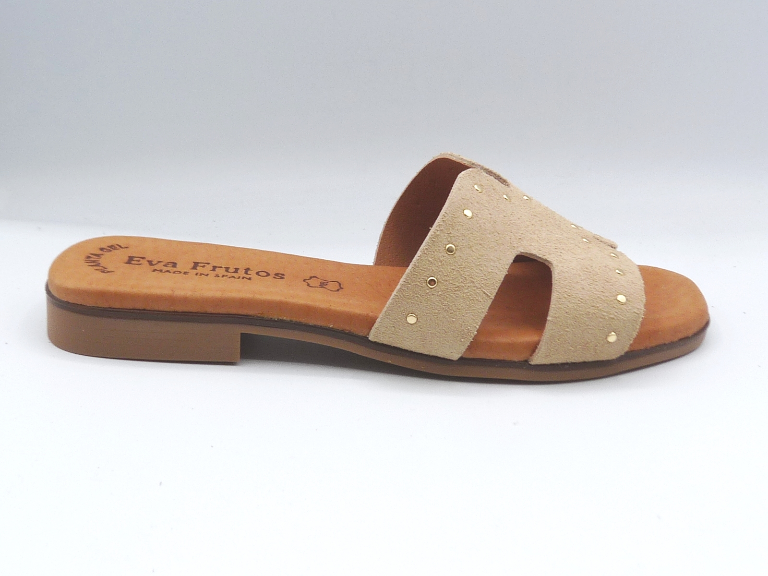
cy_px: 288
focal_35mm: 50
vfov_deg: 29.1
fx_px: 1109
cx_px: 384
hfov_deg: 38.2
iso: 100
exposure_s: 1/200
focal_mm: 4.9
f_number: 5
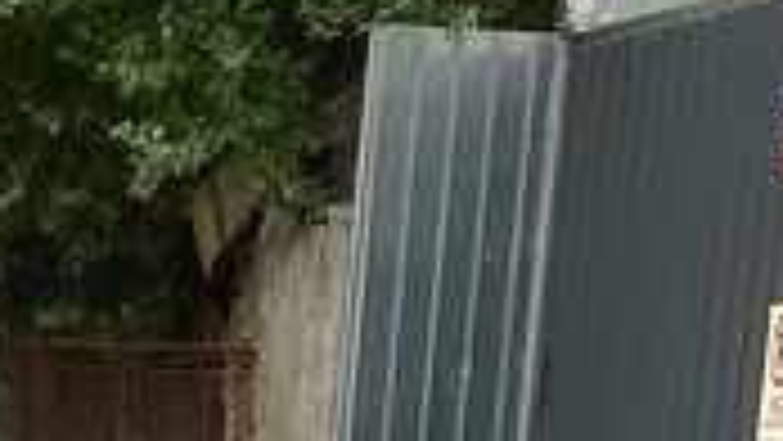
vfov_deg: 6.5
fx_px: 3634
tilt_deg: -12.7
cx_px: -436
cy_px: 1192
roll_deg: -2.1
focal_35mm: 175
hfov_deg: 11.7
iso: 64
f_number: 1.8
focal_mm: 3.99
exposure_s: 1/121
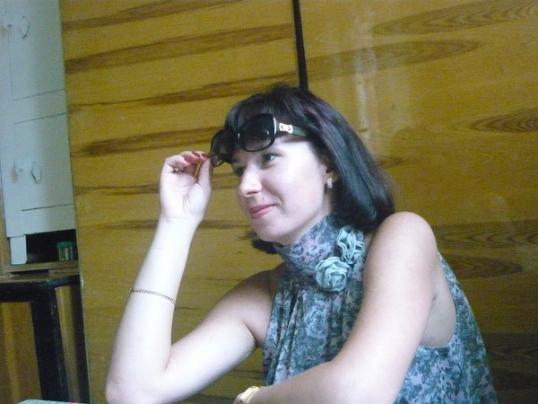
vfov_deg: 35.1
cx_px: 269
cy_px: 202
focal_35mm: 41
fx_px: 637
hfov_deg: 45.8
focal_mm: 6.8
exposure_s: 1/160
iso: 1600
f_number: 3
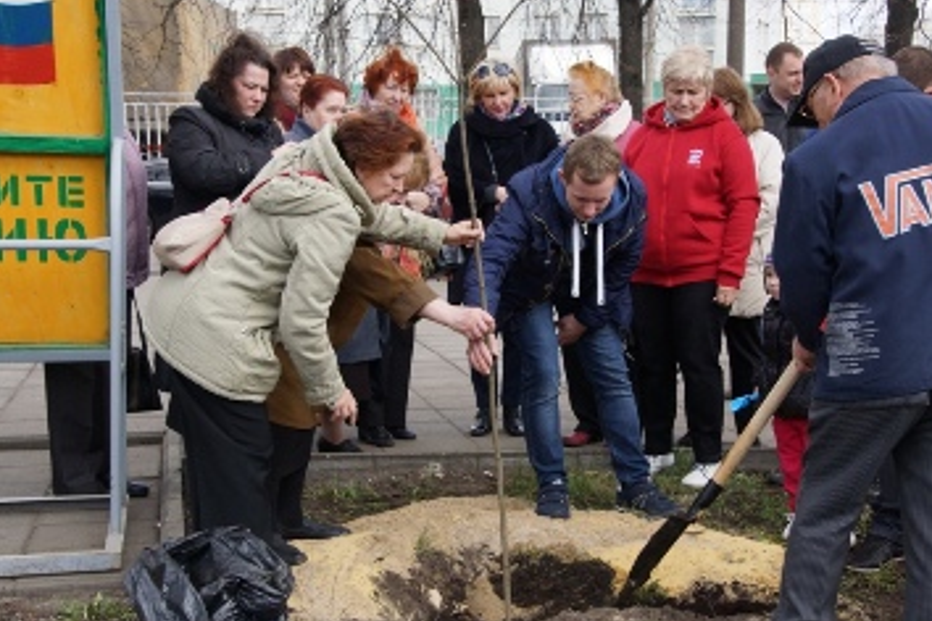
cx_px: 500
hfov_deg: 35.0
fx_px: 1476
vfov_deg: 23.8
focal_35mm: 57
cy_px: 312
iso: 400
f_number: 8
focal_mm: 30
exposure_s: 1/320
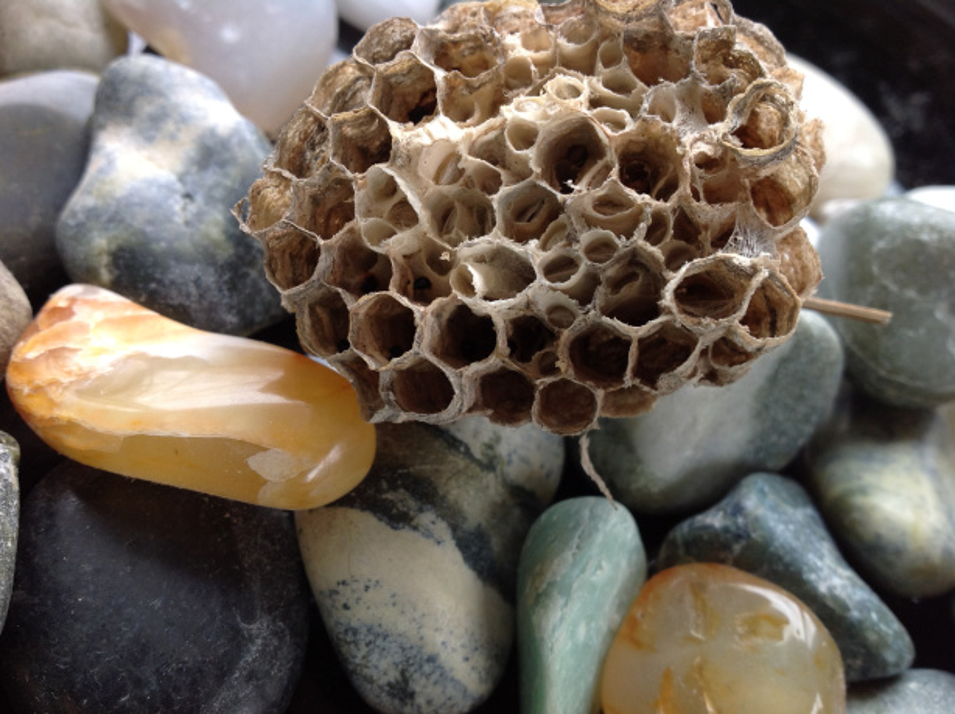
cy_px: 357
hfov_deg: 52.7
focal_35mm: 35
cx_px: 478
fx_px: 964
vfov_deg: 40.6
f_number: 2.4
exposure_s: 1/30
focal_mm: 4.28
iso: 80
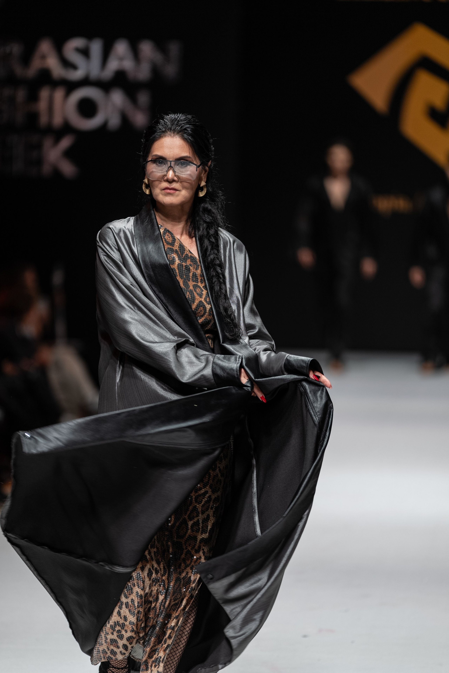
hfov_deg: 6.9
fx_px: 3741
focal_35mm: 200
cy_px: 336
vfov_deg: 10.3
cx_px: 224
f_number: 2.8
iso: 200
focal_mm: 200
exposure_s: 1/320
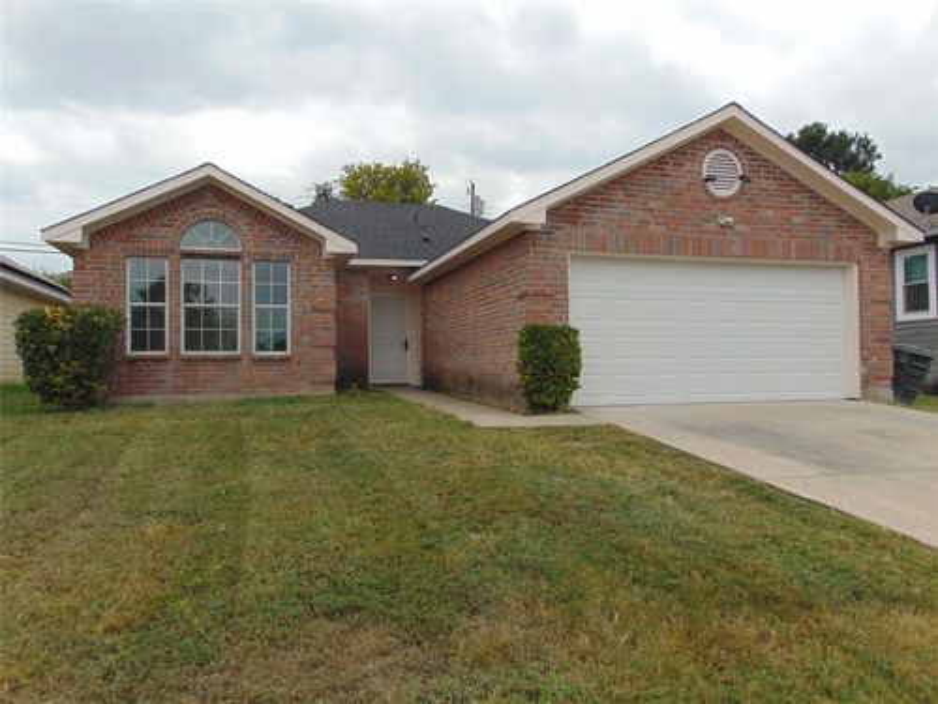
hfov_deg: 69.4
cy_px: 352
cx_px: 469
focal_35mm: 25
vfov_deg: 54.9
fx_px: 677
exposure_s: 1/200
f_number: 7.7
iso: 80
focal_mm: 4.5
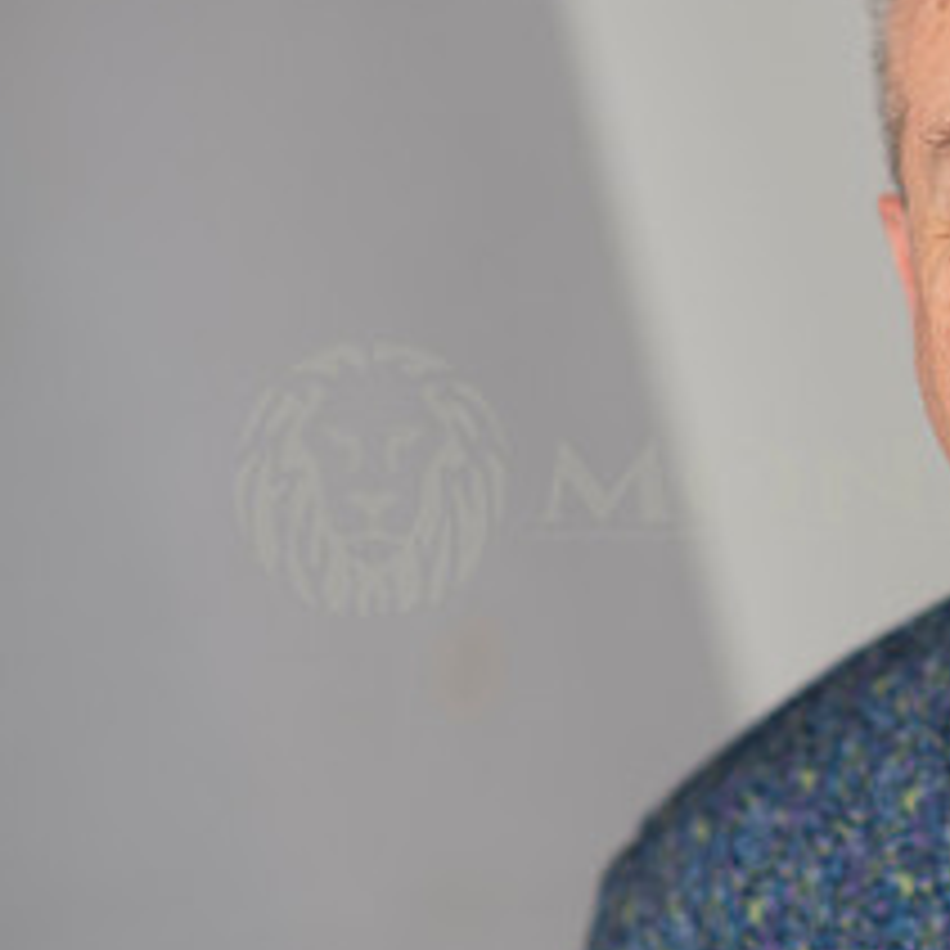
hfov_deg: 8.7
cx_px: 1175
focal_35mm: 199
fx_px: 6179
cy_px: 480
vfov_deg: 8.8
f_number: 2
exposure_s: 1/200
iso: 100
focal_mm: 85
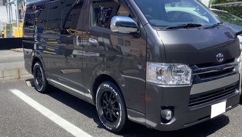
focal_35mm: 37
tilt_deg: -9.4
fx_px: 238
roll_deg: -0.2
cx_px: 118
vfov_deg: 32.0
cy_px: 63
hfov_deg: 54.0
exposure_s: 1/631
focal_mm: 3.3
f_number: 2.4
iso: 25
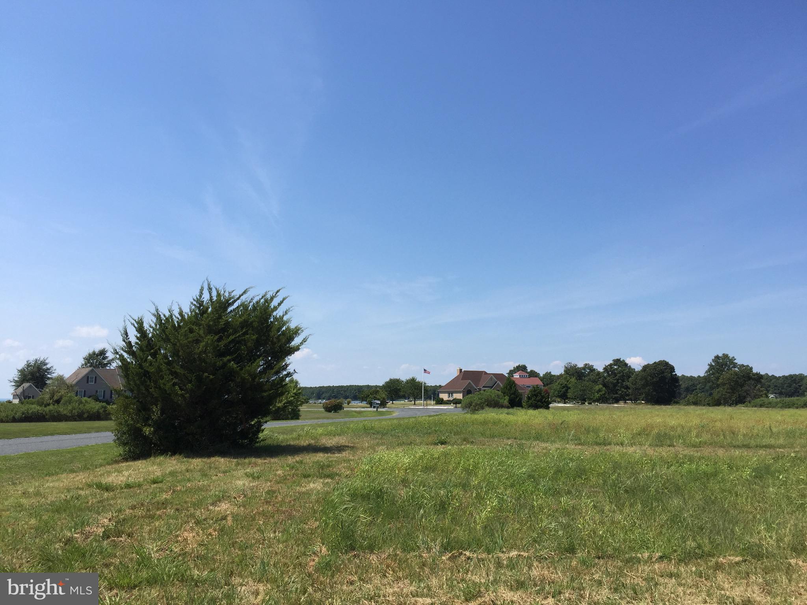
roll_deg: -0.5
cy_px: 302
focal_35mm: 29
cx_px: 404
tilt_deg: +8.7
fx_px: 676
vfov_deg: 48.2
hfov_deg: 61.7
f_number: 2.2
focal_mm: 4.15
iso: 32
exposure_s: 1/2198
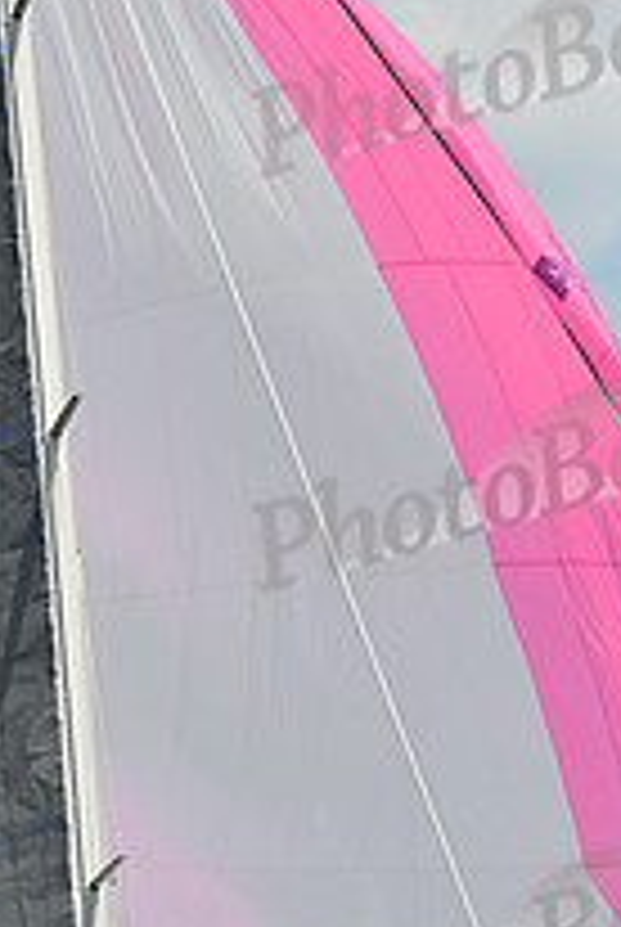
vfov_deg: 10.4
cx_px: 20
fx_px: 5080
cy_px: 774
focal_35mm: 197
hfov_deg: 7.0
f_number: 11
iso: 320
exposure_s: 1/1250
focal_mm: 70
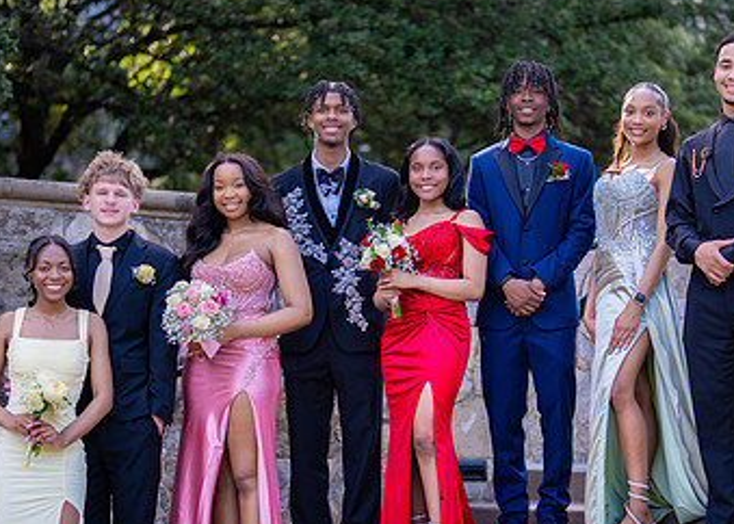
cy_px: 380
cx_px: 430
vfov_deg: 14.3
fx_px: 2084
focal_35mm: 100
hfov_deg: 20.0
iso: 200
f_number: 1.2
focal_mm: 50
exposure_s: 1/1600
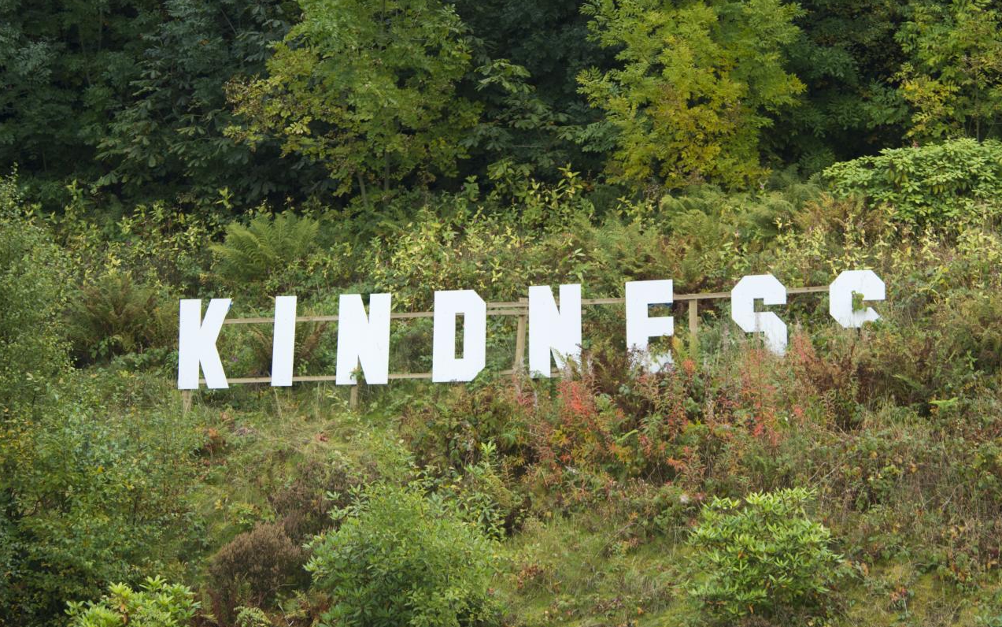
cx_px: 560
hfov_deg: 12.9
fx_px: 4424
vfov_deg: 8.1
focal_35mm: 162
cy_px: 250
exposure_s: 1/640
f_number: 5.6
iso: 1000
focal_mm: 135
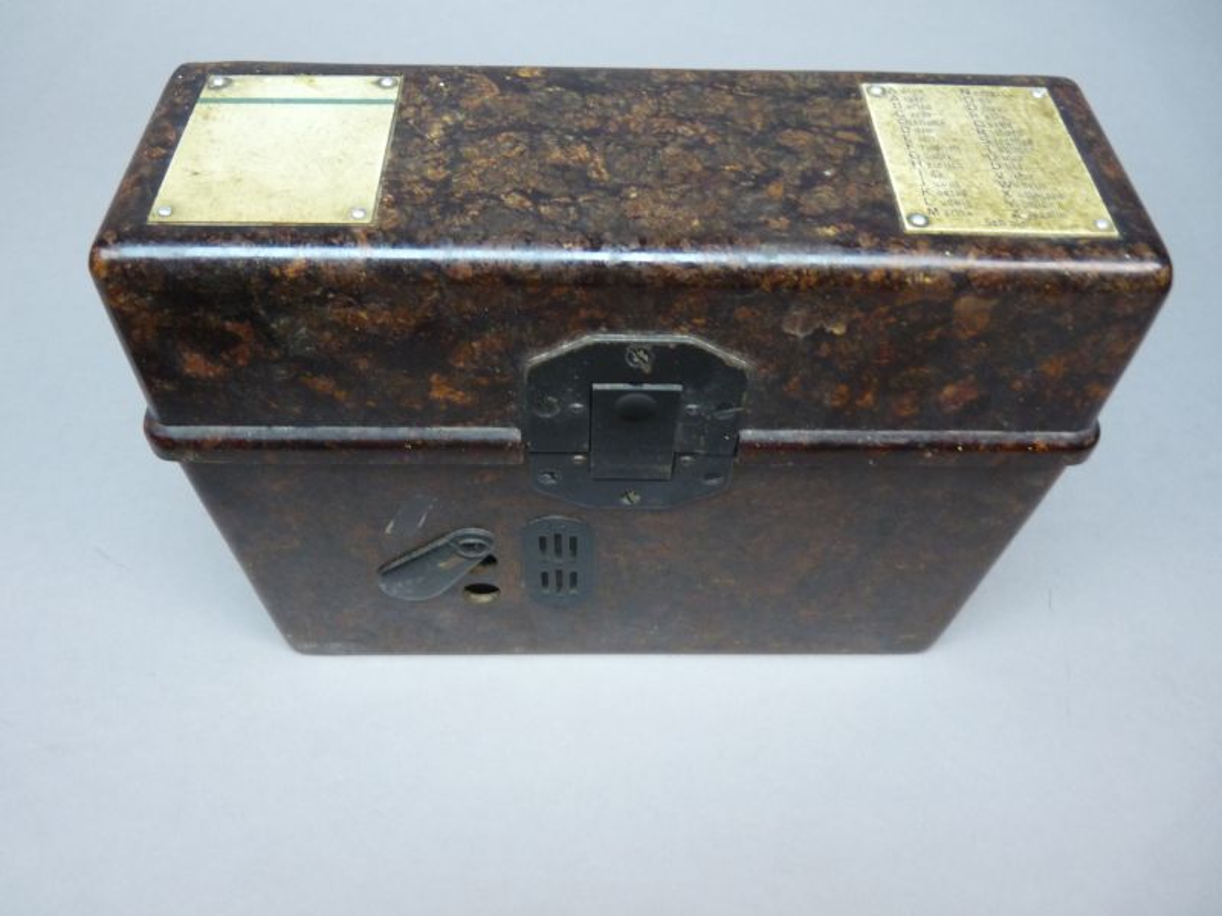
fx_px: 953
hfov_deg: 65.3
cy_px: 458
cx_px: 611
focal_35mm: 27
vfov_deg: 51.4
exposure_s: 1/30
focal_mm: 4.8
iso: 250
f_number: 2.8
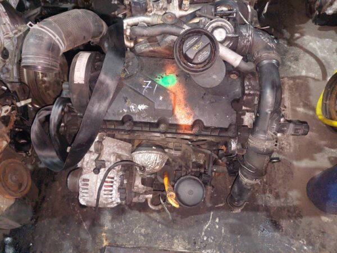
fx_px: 243
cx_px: 168
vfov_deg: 54.9
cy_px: 126
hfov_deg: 69.4
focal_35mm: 25
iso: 500
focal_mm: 5.23
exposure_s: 1/50
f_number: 1.8
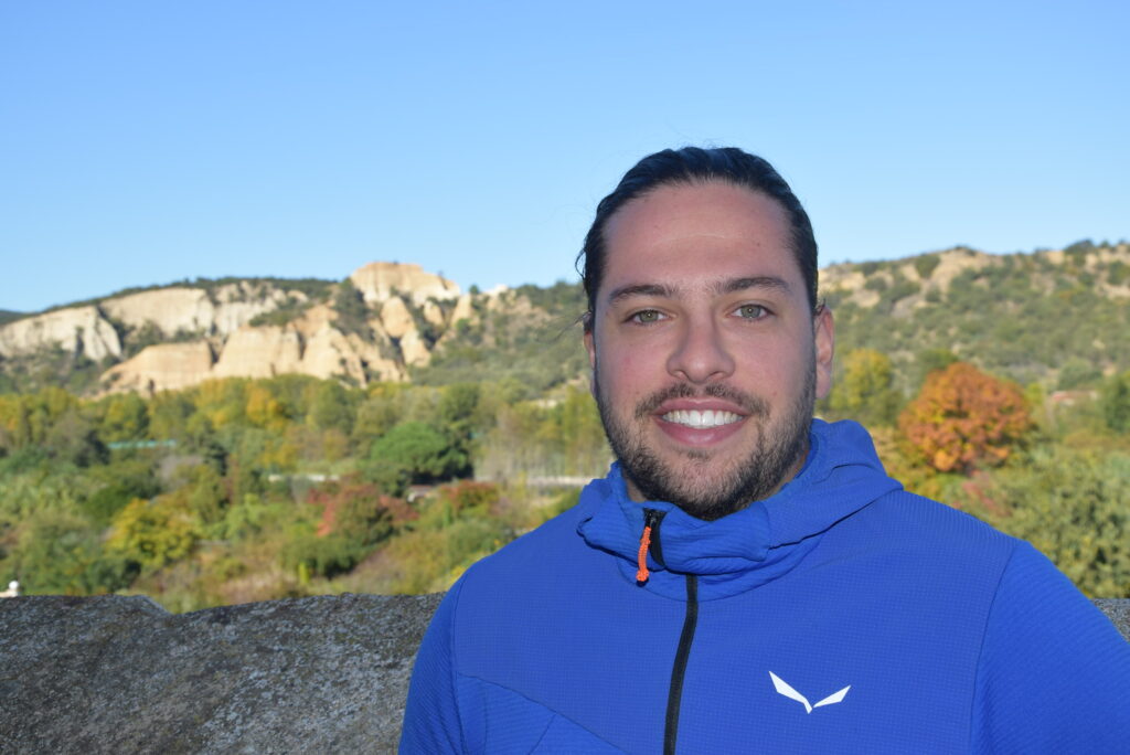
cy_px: 378
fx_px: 1649
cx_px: 565
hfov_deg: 37.8
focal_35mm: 52
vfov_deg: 25.8
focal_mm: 35
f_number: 9
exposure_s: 1/200
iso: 100
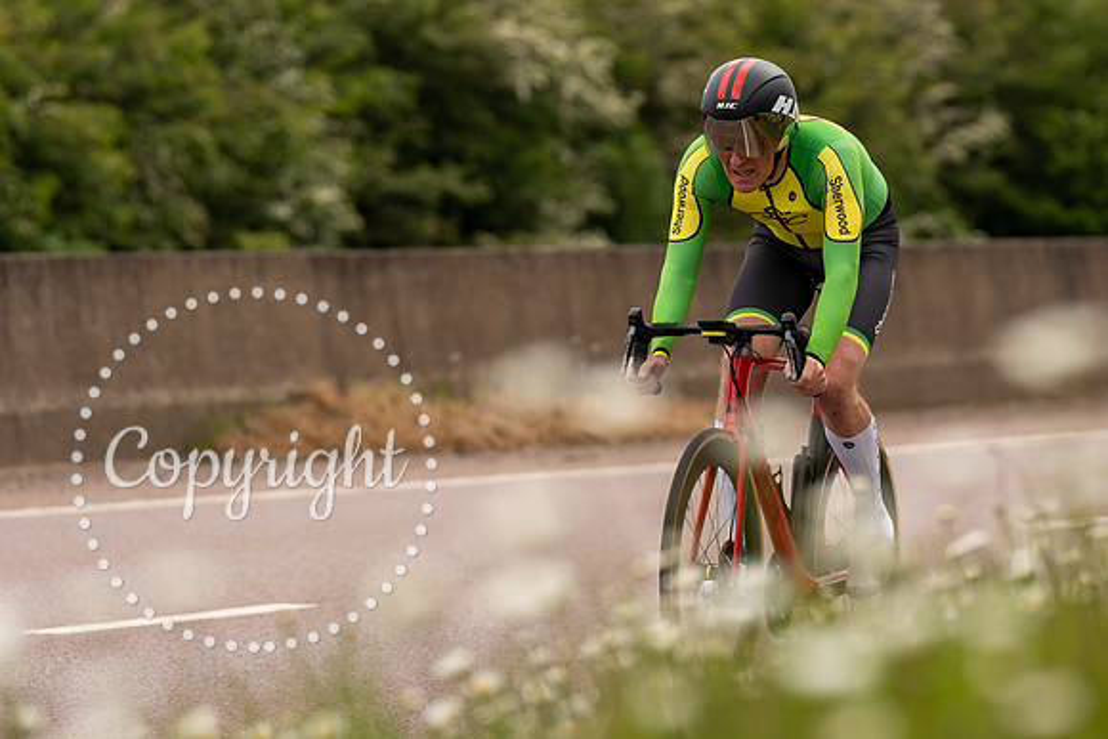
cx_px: 767
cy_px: 225
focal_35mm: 323
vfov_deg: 4.3
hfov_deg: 6.4
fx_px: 9948
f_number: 4
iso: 200
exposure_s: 1/1000
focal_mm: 200
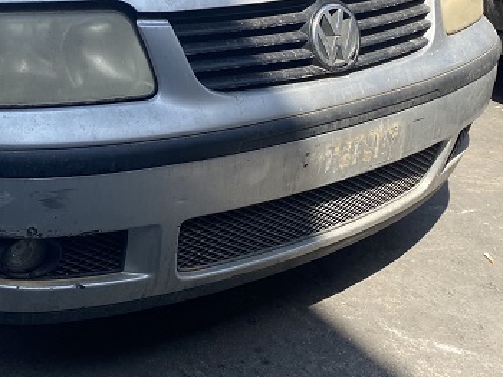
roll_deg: -1.8
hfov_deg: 31.2
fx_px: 871
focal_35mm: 60
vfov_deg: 23.6
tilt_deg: -17.1
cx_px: 84
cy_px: 27
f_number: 1.8
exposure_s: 1/1447
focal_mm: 4.25
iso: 32
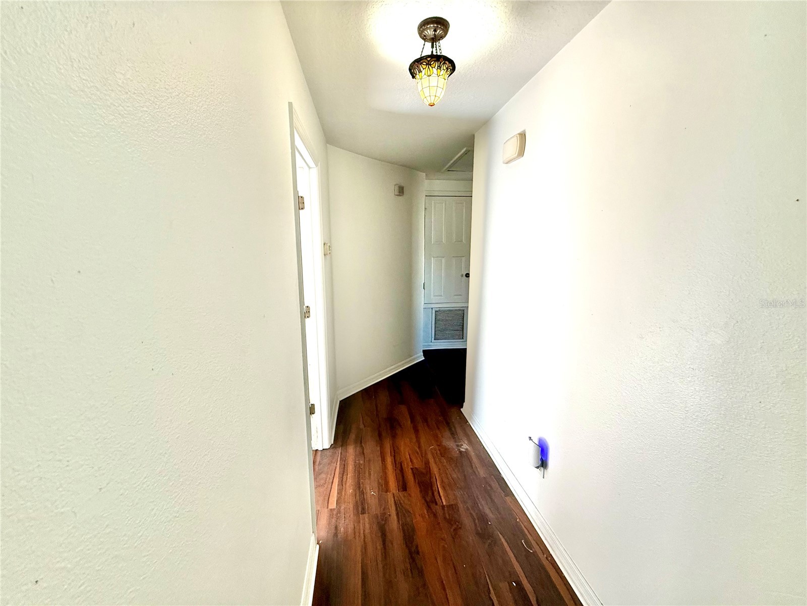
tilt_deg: -9.2
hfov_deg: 102.1
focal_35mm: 14
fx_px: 326
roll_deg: +0.1
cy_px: 303
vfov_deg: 85.7
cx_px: 404
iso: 320
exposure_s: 1/120
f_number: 2.2
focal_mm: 2.22
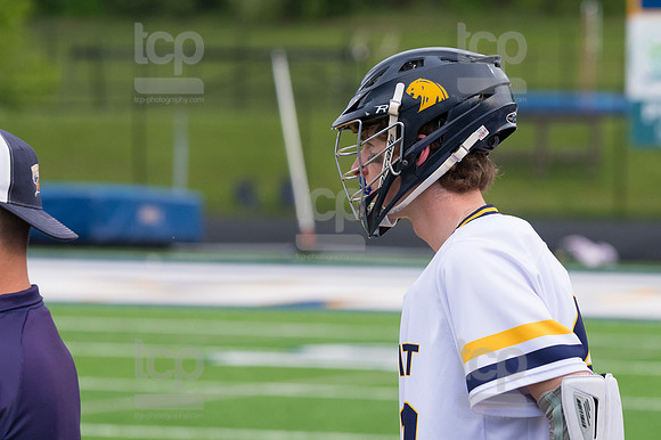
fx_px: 5505
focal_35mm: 300
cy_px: 220
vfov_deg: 4.6
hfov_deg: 6.9
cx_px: 330
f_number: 5.6
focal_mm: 200
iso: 1000
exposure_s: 1/1600
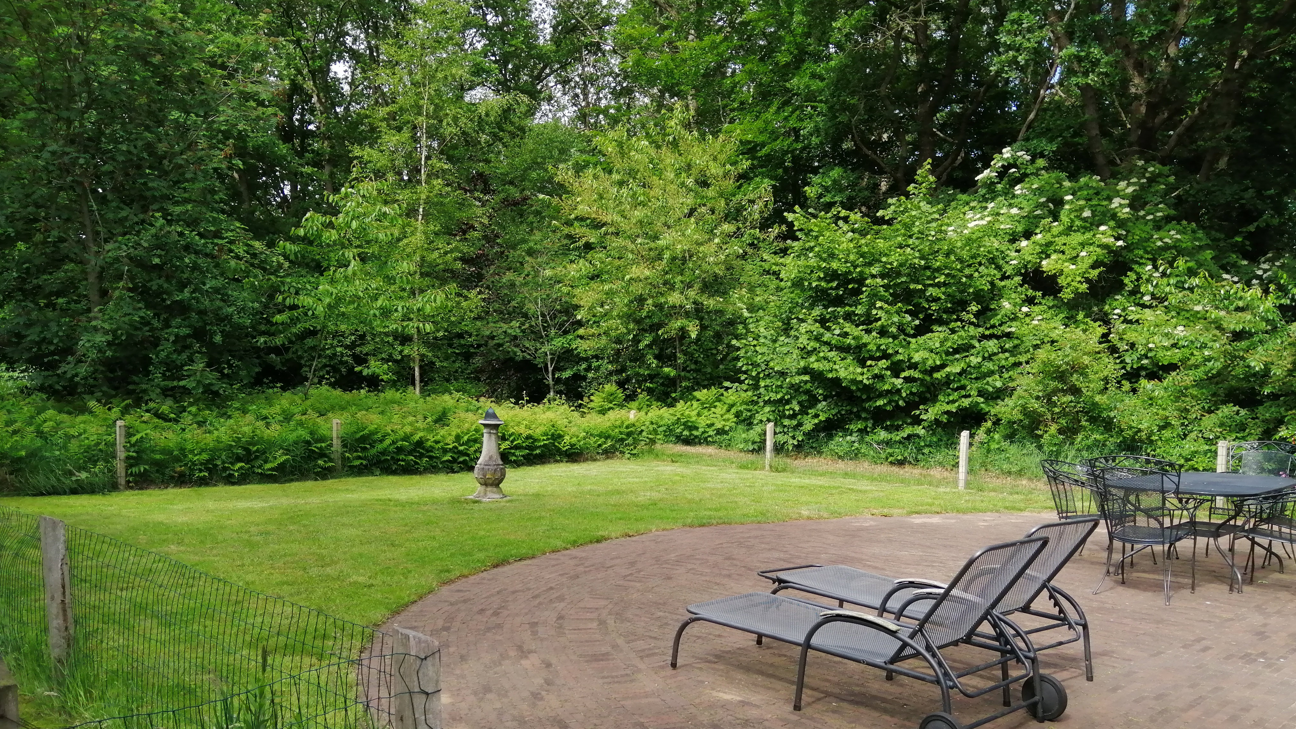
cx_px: 656
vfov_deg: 39.9
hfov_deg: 66.1
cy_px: 452
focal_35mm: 29
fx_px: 997
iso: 50
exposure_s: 1/823
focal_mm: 3.6
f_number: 1.8
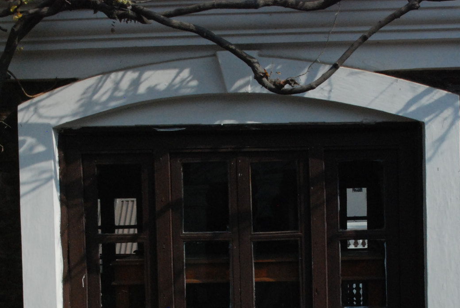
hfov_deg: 24.4
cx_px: 234
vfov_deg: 16.3
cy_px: 279
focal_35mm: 83
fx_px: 1062
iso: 1000
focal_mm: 28
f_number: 14
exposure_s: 1/800
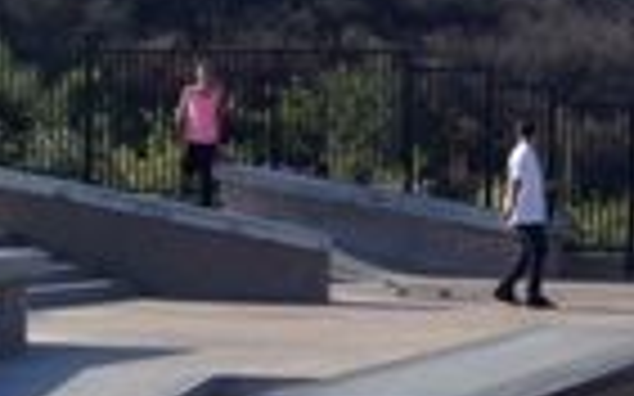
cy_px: 234
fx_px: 2176
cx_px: 787
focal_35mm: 126
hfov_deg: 15.9
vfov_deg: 10.4
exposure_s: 1/1200
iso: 50
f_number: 2.4
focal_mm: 4.28
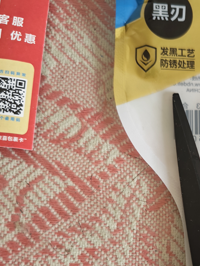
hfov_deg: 25.8
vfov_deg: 34.9
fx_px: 401
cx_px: 224
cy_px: 234
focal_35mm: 52
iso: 640
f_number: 1.6
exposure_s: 1/33
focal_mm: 6.55
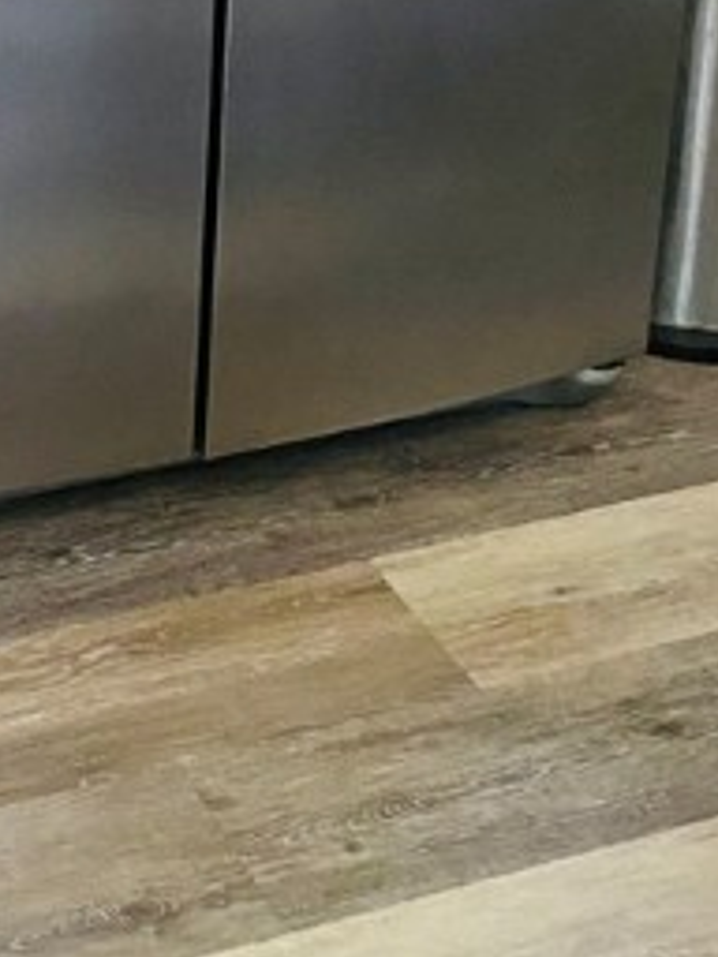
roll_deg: -0.9
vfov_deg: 22.0
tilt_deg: -14.2
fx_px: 2157
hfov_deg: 17.9
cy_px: -351
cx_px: -165
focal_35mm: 78
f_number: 1.8
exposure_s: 1/39
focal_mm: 4.25
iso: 640
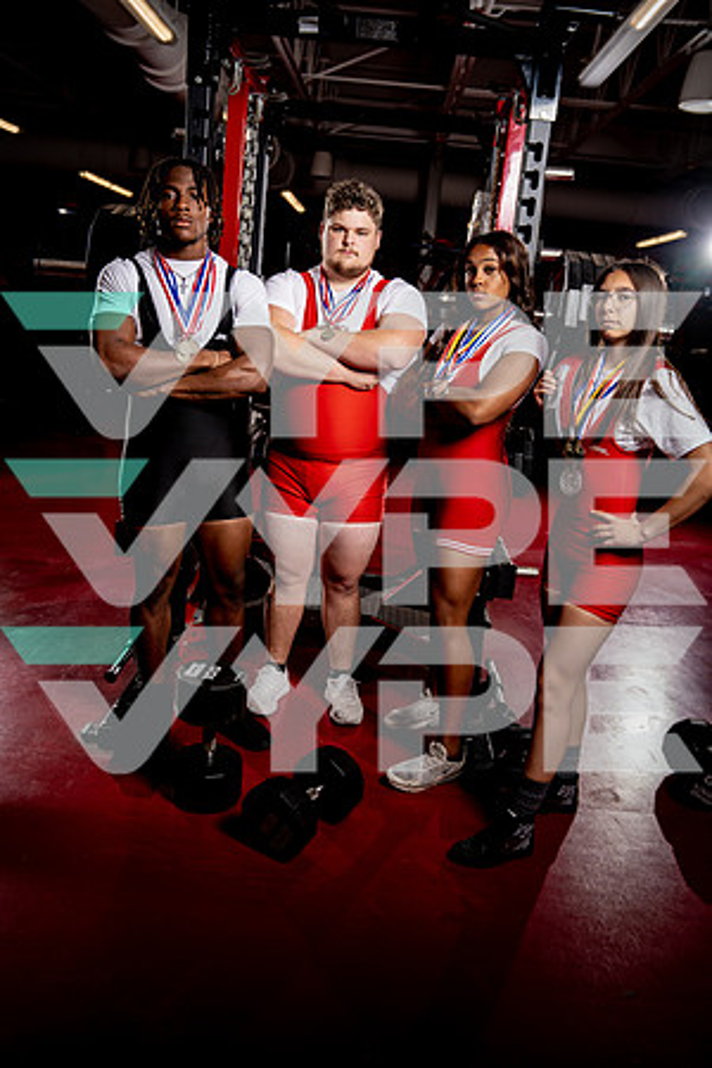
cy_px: 534
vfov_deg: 61.9
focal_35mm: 30
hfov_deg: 43.6
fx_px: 890
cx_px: 356
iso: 100
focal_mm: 30
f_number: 3.5
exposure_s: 1/250
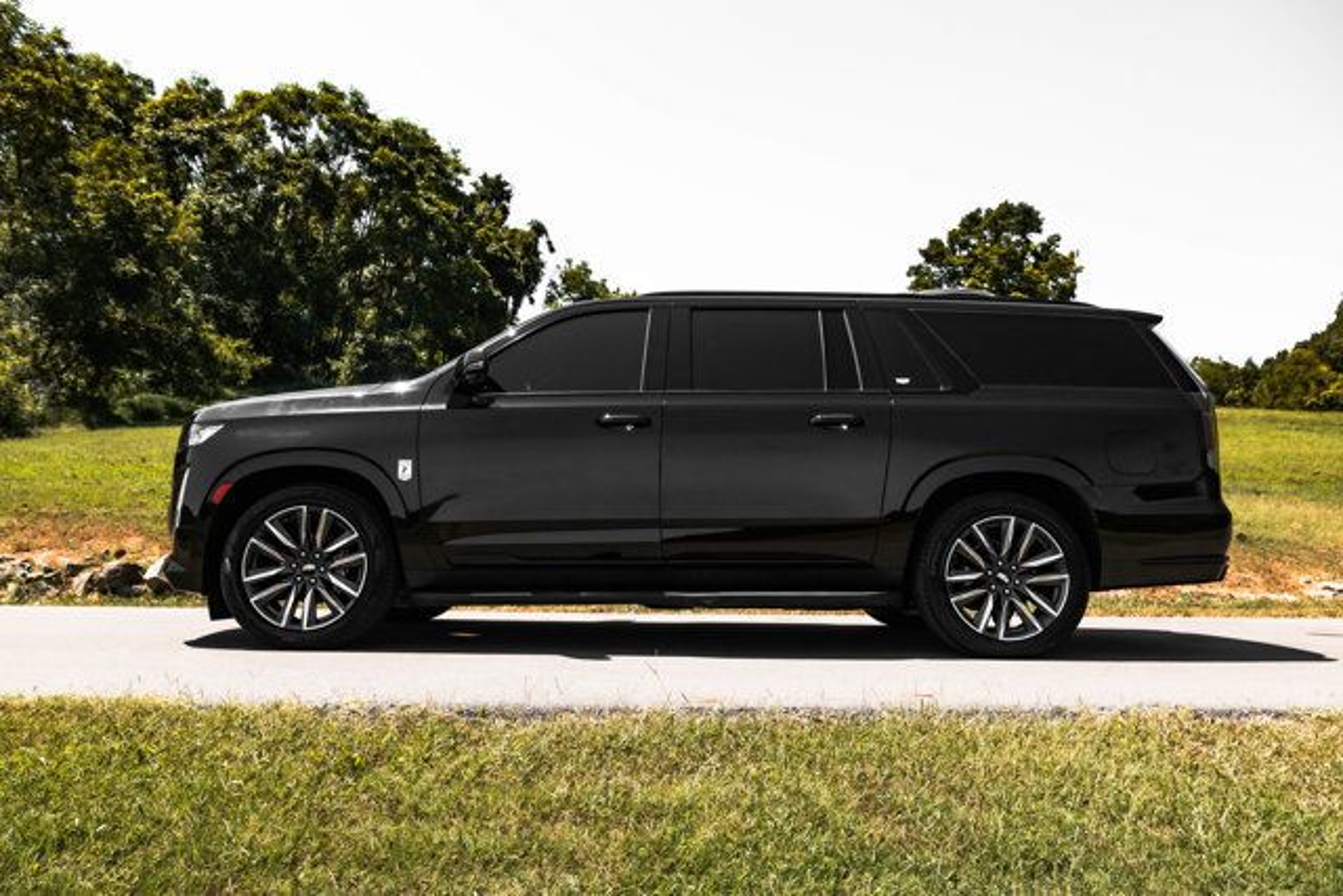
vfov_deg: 51.7
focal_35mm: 25
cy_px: 448
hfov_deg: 72.0
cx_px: 672
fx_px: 925
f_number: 7.1
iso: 320
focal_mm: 24
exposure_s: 1/1250
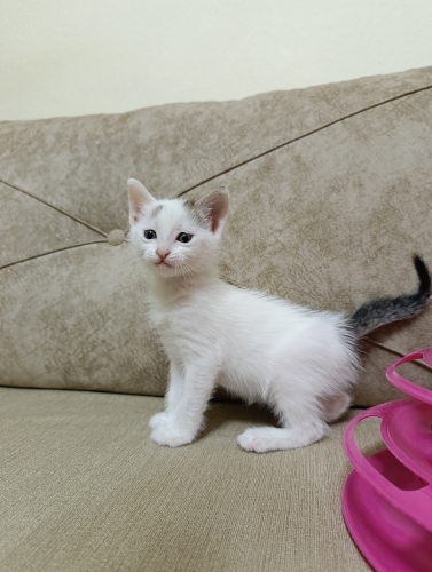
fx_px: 381
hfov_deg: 59.0
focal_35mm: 23
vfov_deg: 73.8
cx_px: 216
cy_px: 286
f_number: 1.6
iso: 1250
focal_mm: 6.14
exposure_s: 1/50
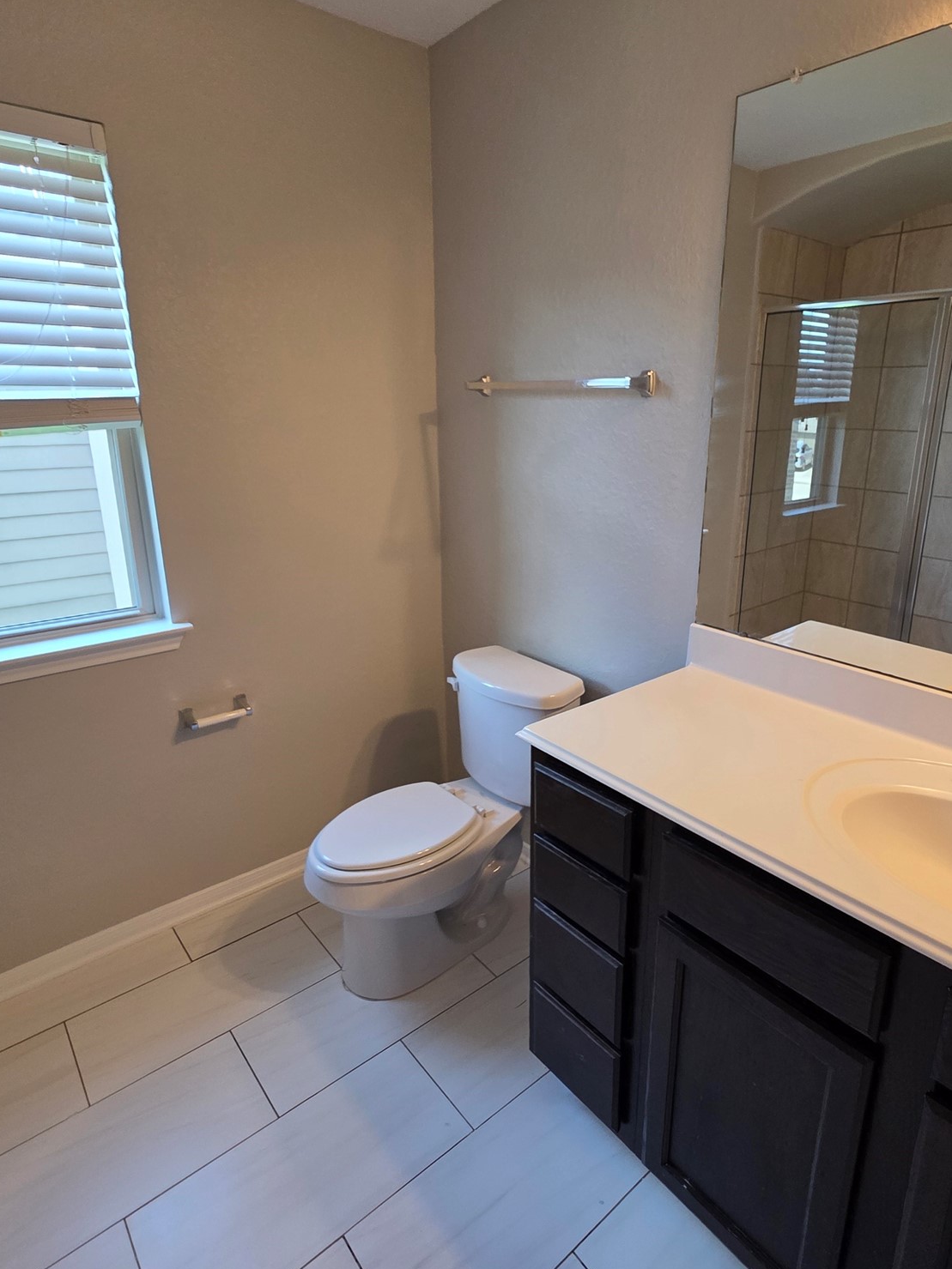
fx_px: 660
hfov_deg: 71.4
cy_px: 615
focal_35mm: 18
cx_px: 529
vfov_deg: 87.7
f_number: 1.9
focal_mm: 2.2
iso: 250
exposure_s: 1/120
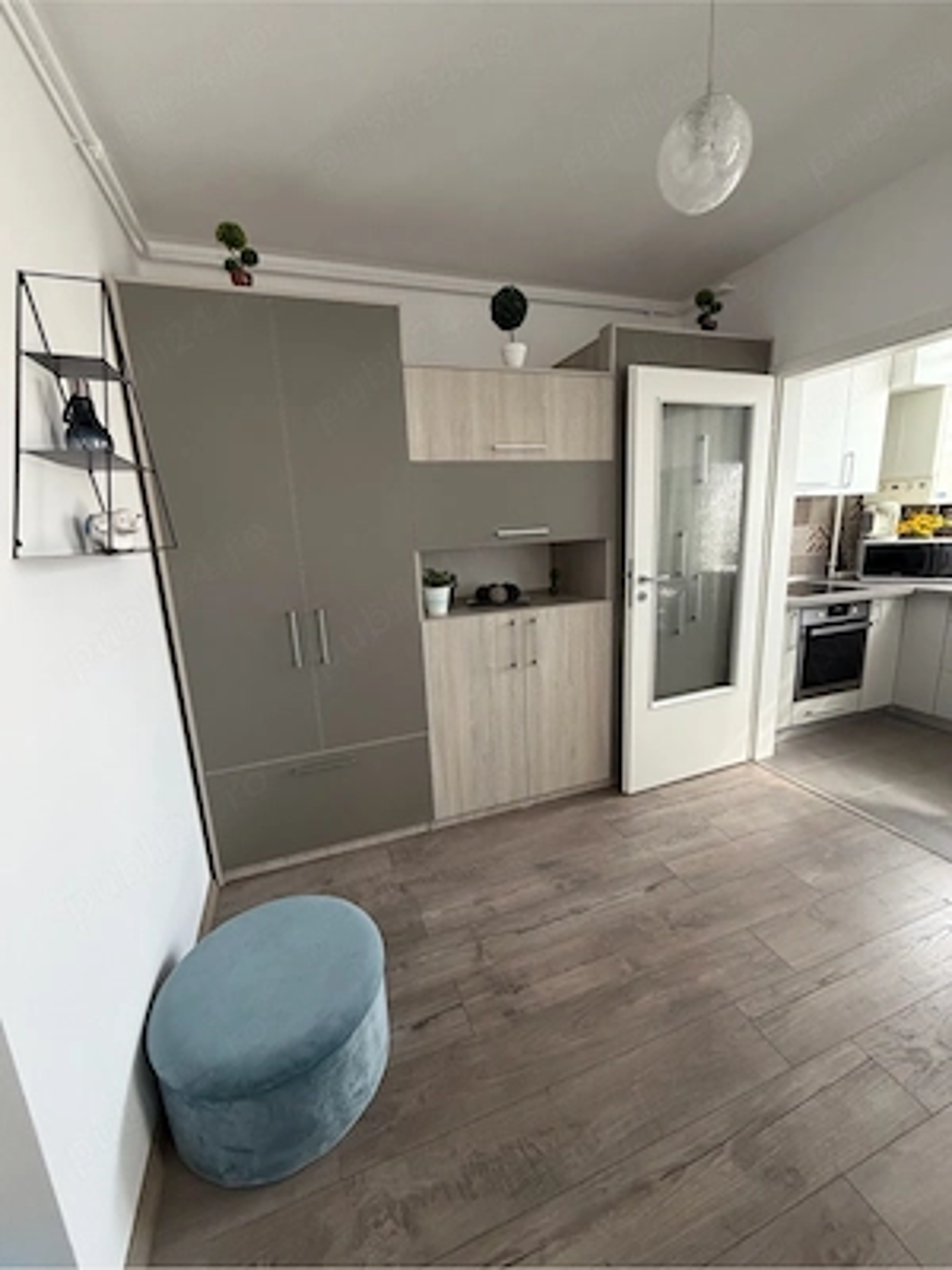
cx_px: 476
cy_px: 635
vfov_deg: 102.1
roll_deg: +2.6
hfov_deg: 85.7
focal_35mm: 14
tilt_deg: -12.6
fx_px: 513
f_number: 2.2
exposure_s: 1/102
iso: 320
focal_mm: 2.22
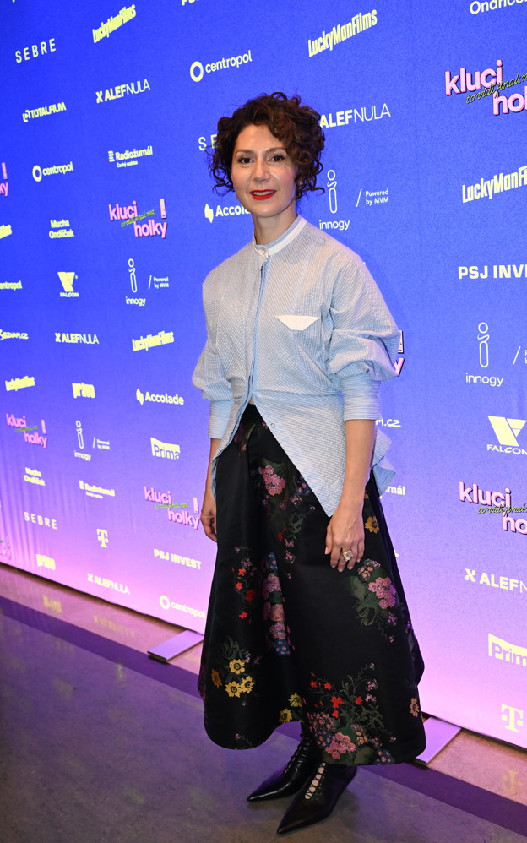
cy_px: 436
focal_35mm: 37
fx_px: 850
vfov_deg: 52.7
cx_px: 283
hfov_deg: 34.4
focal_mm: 35
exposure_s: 1/250
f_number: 4.5
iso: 3200
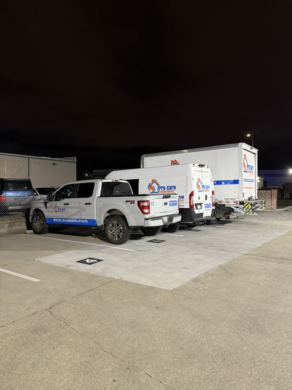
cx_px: 146
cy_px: 195
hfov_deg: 56.8
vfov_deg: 71.6
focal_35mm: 24
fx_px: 270
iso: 400
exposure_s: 1/60
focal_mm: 6.76
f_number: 1.78
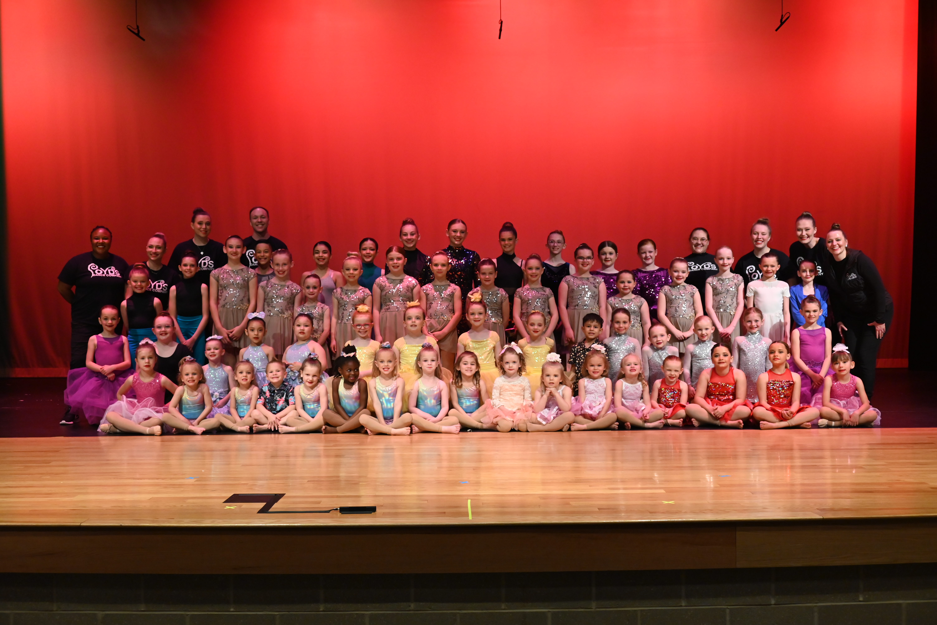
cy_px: 312
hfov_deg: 43.6
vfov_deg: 29.9
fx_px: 1172
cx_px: 468
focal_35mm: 45
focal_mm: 45
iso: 2800
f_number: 5.3
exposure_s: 1/125
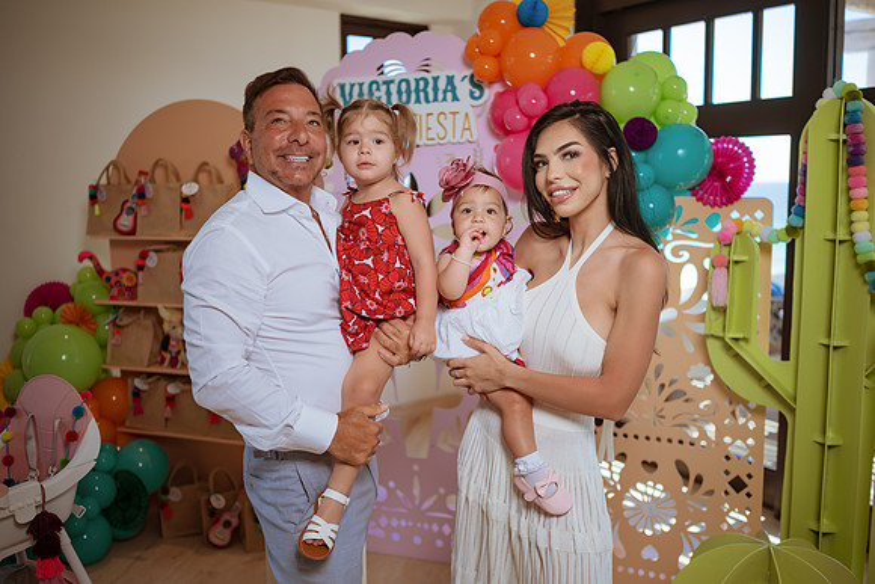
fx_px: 851
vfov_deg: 37.9
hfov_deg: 54.4
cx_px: 438
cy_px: 292
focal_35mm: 35
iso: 160
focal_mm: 35
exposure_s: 1/1250
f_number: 1.8
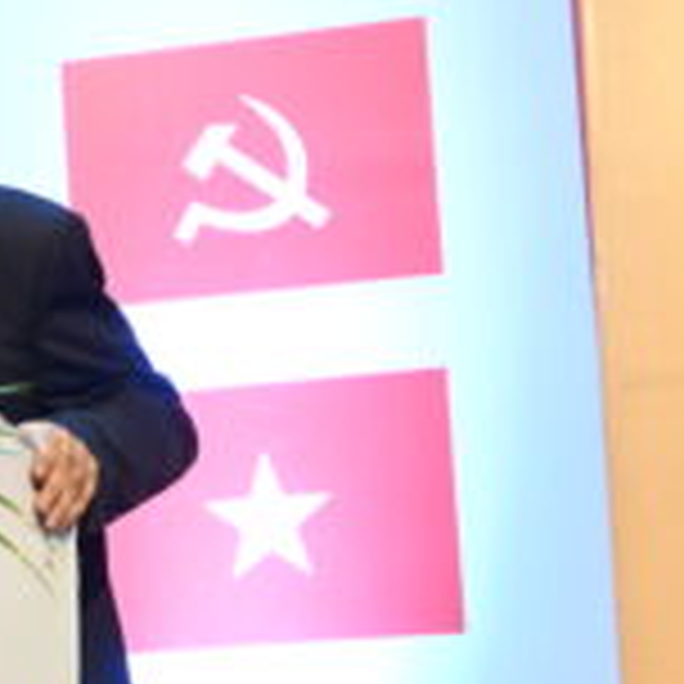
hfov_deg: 8.2
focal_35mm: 210
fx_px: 4695
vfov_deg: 8.3
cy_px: 376
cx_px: -297
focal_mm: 50
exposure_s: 1/80
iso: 4500
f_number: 6.3
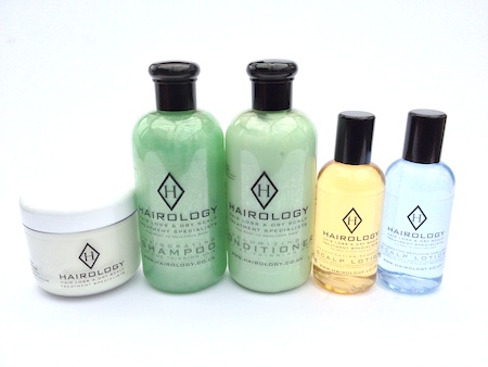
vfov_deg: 40.7
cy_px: 184
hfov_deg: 52.6
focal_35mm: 35
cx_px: 244
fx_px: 494
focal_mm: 4.28
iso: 50
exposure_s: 1/120
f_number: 2.4
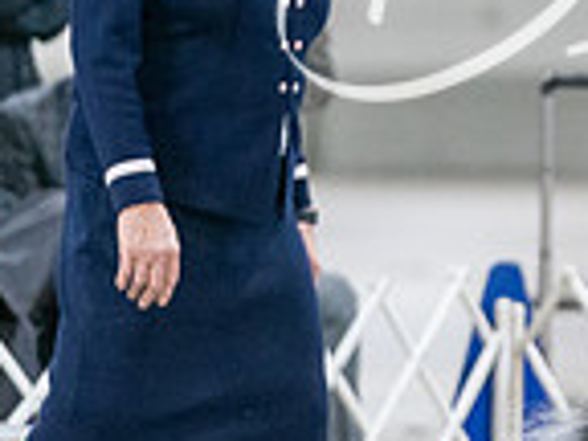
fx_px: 8136
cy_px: 174
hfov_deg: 4.1
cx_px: 870
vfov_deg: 3.1
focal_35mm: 479
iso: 6400
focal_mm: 124
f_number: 2.8
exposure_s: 1/200
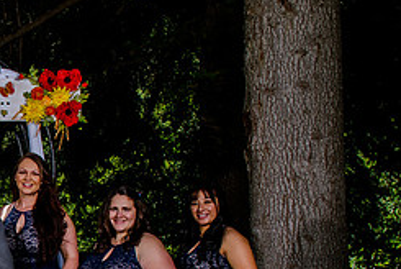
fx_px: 736
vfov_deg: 20.2
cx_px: -116
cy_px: 248
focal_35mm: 66
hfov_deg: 26.1
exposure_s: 1/400
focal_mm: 24
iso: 160
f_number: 8
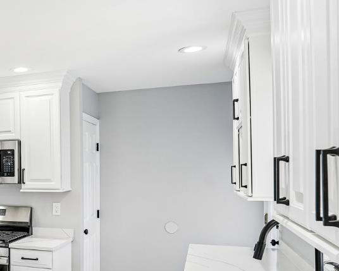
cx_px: -62
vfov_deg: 35.4
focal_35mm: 42
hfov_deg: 35.2
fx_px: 421
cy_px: 174
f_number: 8
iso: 160
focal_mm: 16
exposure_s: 1/30
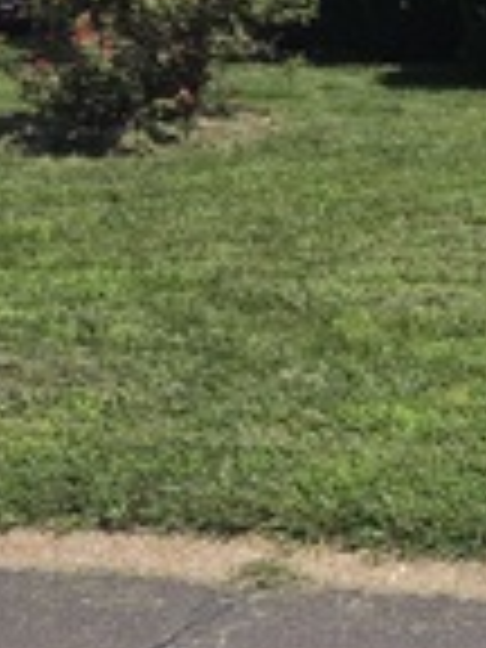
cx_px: 740
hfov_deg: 16.7
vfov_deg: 24.2
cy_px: 184
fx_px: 1498
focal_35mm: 80
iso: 25
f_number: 1.8
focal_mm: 5.4
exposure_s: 1/1584
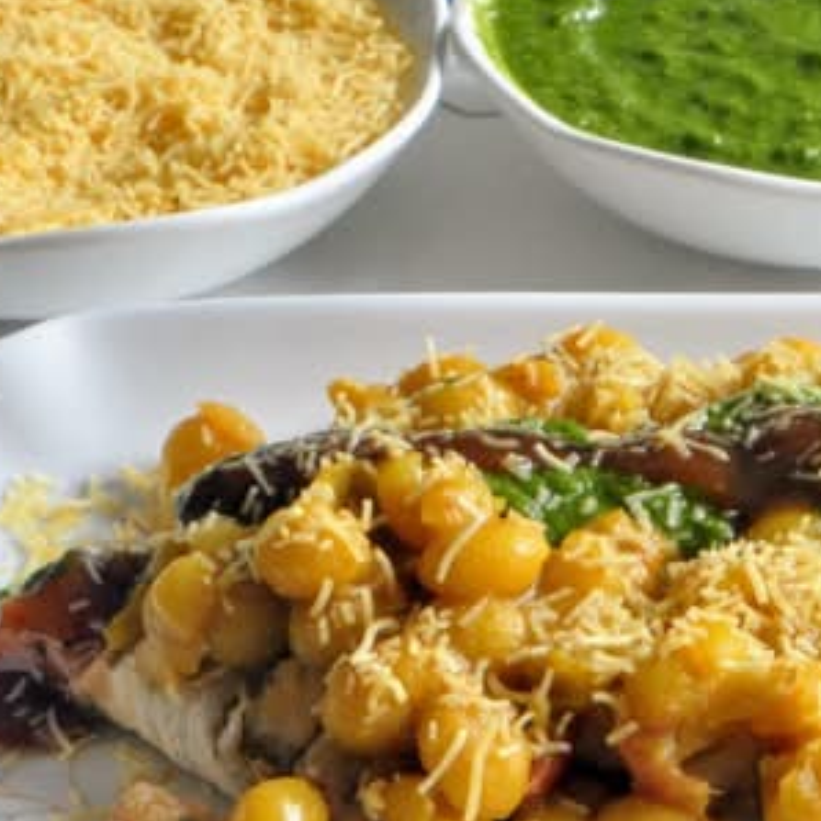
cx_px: 871
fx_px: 3944
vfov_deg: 11.9
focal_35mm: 147
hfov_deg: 11.7
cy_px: 485
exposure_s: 1/1.3
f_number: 14
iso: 200
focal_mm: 52
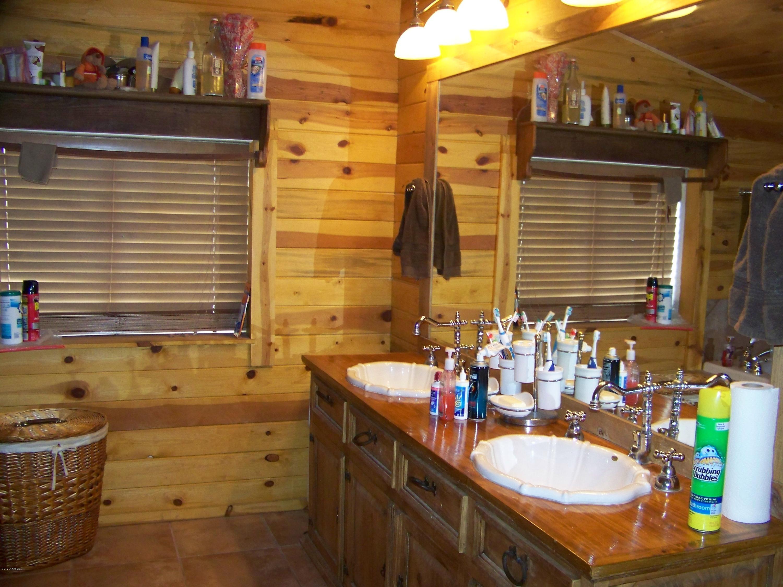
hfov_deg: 51.4
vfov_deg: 39.7
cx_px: 392
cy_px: 294
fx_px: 814
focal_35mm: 36
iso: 200
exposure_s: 1/30
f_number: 2.8
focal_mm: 5.85
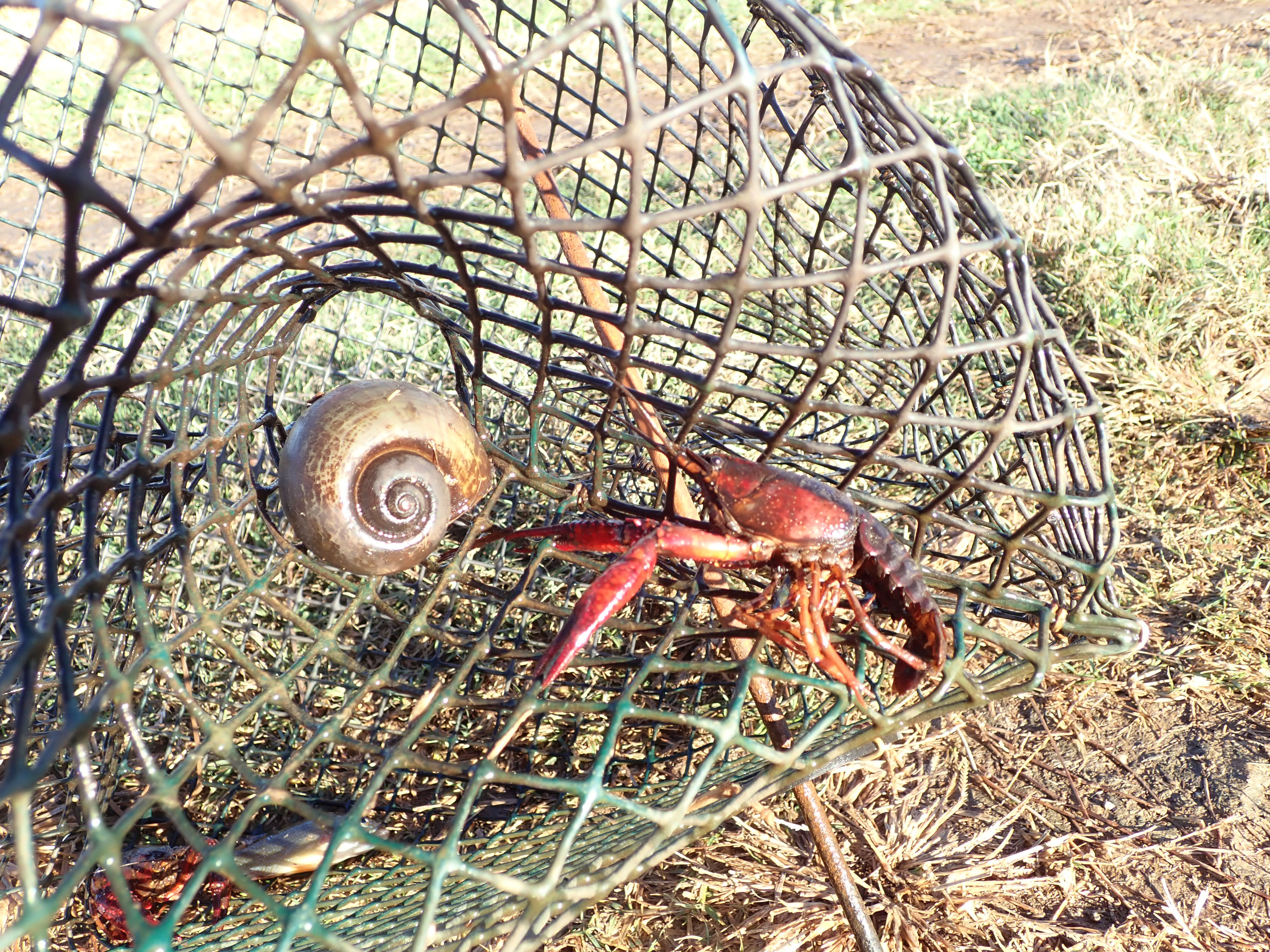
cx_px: 635
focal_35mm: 30
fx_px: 1101
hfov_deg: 60.0
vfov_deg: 46.8
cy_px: 476
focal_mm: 5.5
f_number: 3.2
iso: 100
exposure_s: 1/160
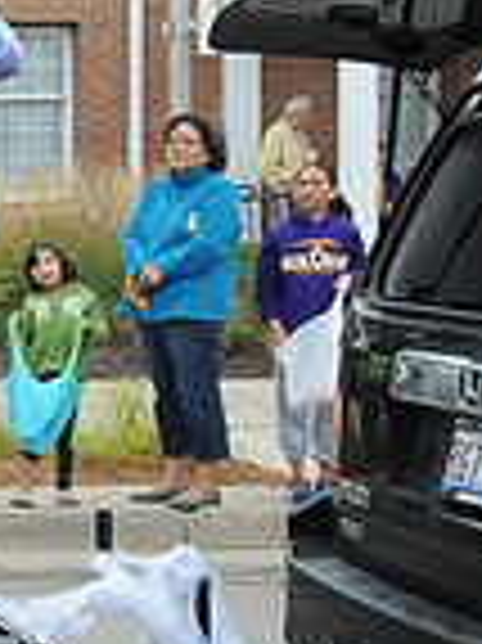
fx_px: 1952
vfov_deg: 18.7
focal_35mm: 105
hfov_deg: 11.0
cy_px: 277
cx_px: -811
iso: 1250
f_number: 3.5
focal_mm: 18
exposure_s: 1/1000
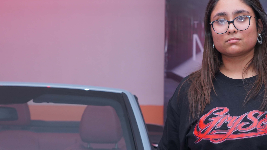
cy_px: 118
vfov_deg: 11.8
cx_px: 151
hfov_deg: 20.9
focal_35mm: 102
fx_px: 722
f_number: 5.6
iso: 1250
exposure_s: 1/125
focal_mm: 59
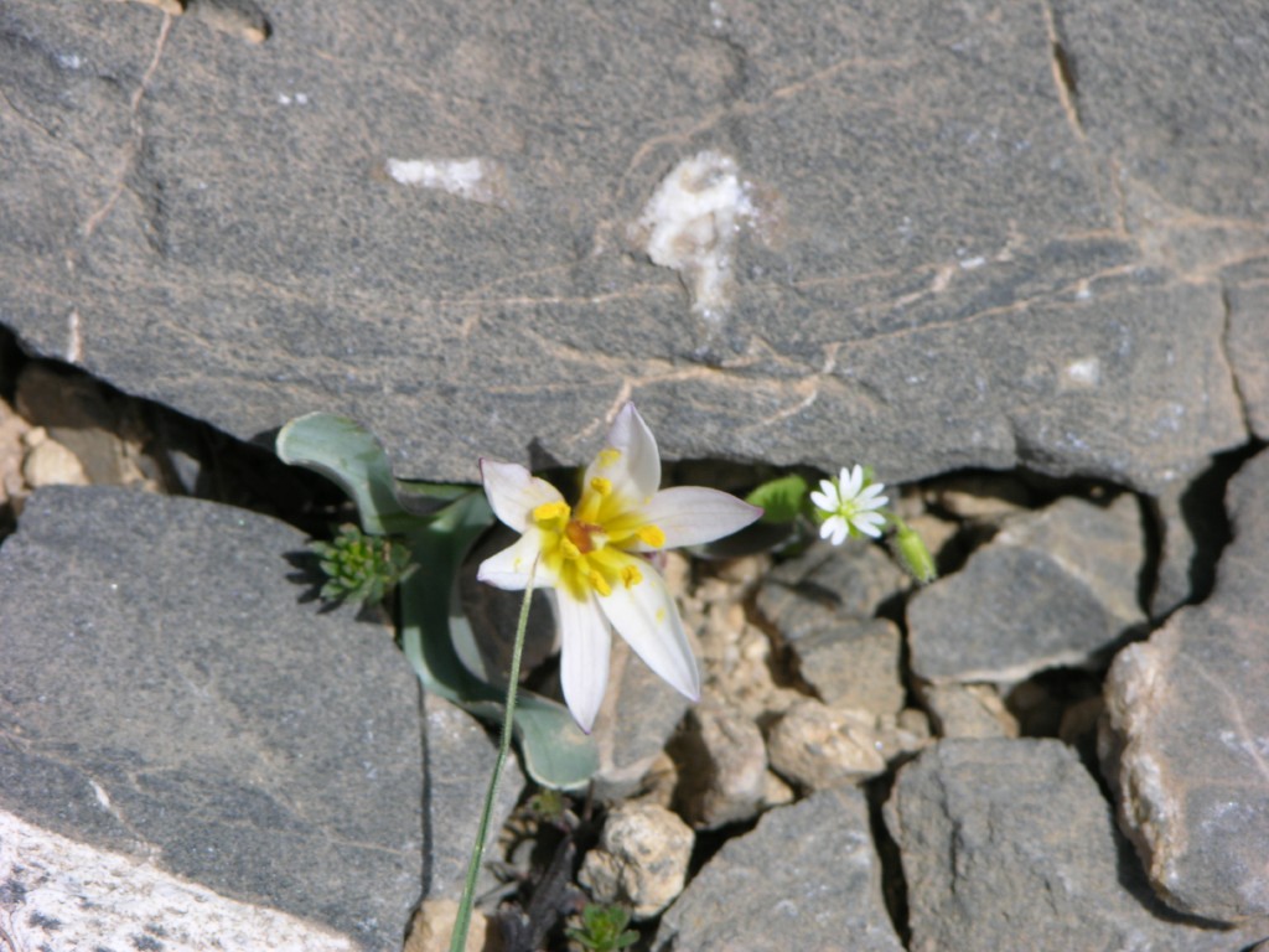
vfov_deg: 5.3
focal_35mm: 280
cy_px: 476
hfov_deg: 7.1
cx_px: 634
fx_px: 10265
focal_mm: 71.2
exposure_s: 1/327
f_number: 5.9
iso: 50
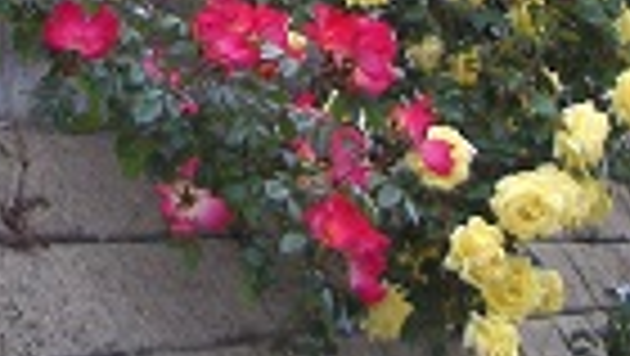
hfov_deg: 13.1
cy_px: -333
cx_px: 36
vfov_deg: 7.2
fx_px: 2725
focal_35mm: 163
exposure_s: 1/80
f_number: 2.6
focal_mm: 5.8
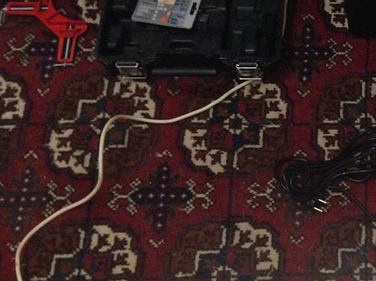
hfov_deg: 23.5
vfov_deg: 19.1
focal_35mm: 77
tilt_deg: -62.8
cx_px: 436
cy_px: 183
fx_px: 836
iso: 500
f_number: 2.4
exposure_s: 1/15
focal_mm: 4.12
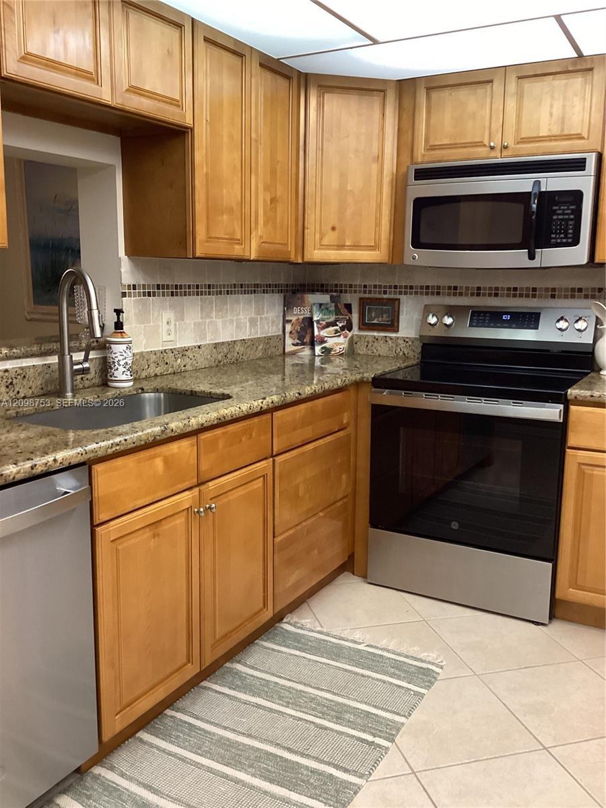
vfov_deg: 58.4
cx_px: 303
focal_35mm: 31
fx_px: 724
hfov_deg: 45.4
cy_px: 404
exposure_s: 1/60
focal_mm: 3.3
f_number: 2.4
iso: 250
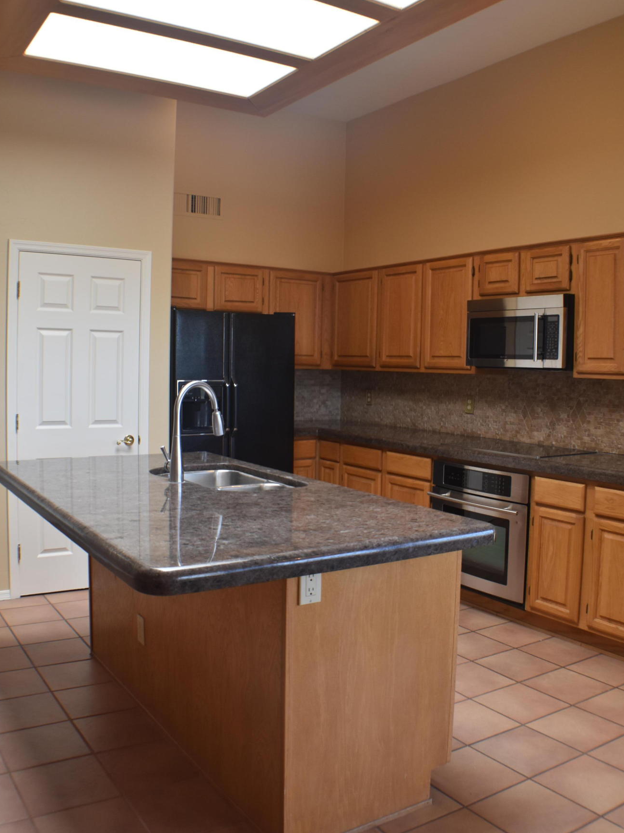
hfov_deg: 34.7
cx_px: 313
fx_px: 999
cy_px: 399
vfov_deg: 45.2
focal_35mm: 42
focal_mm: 25
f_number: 5.6
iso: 400
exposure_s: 1/125
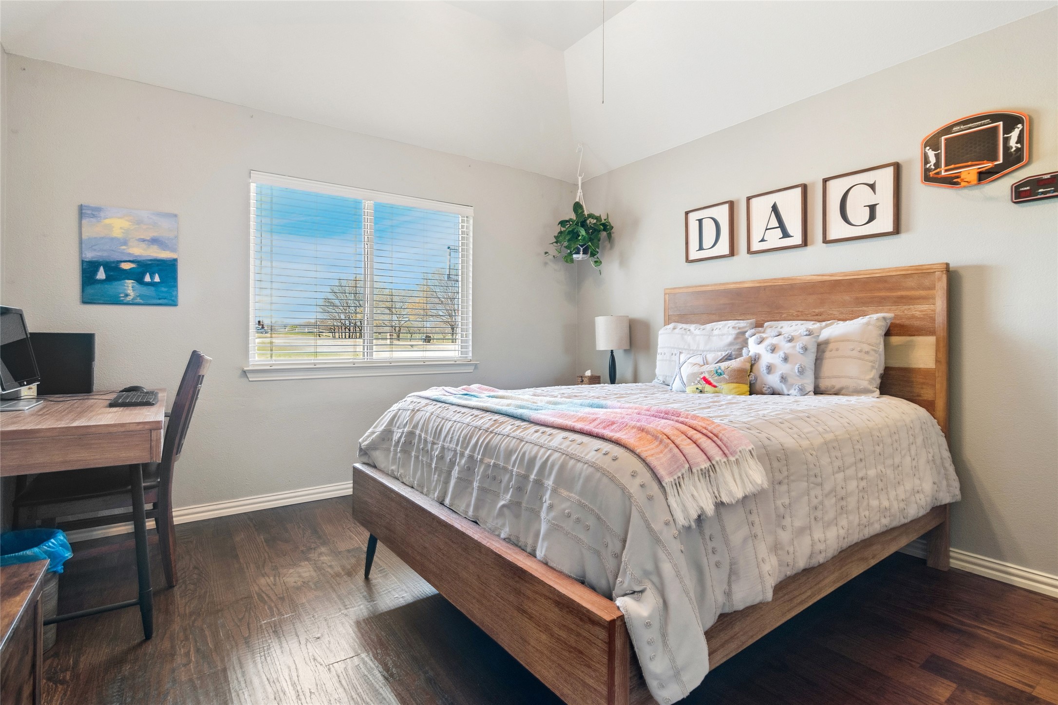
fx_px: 485
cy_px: 352
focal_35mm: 16
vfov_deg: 72.0
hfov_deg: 95.0
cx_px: 529
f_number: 9
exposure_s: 1/10
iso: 250
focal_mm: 11
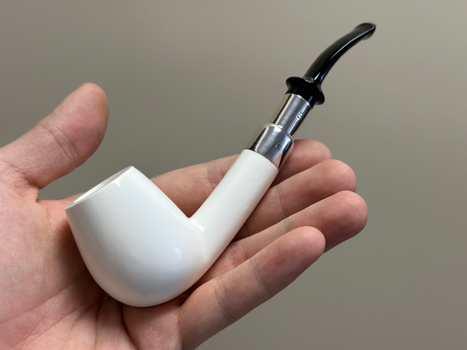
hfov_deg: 39.7
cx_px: 234
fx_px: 648
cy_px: 175
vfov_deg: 30.3
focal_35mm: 48
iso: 80
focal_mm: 6.86
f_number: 1.78
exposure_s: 1/121
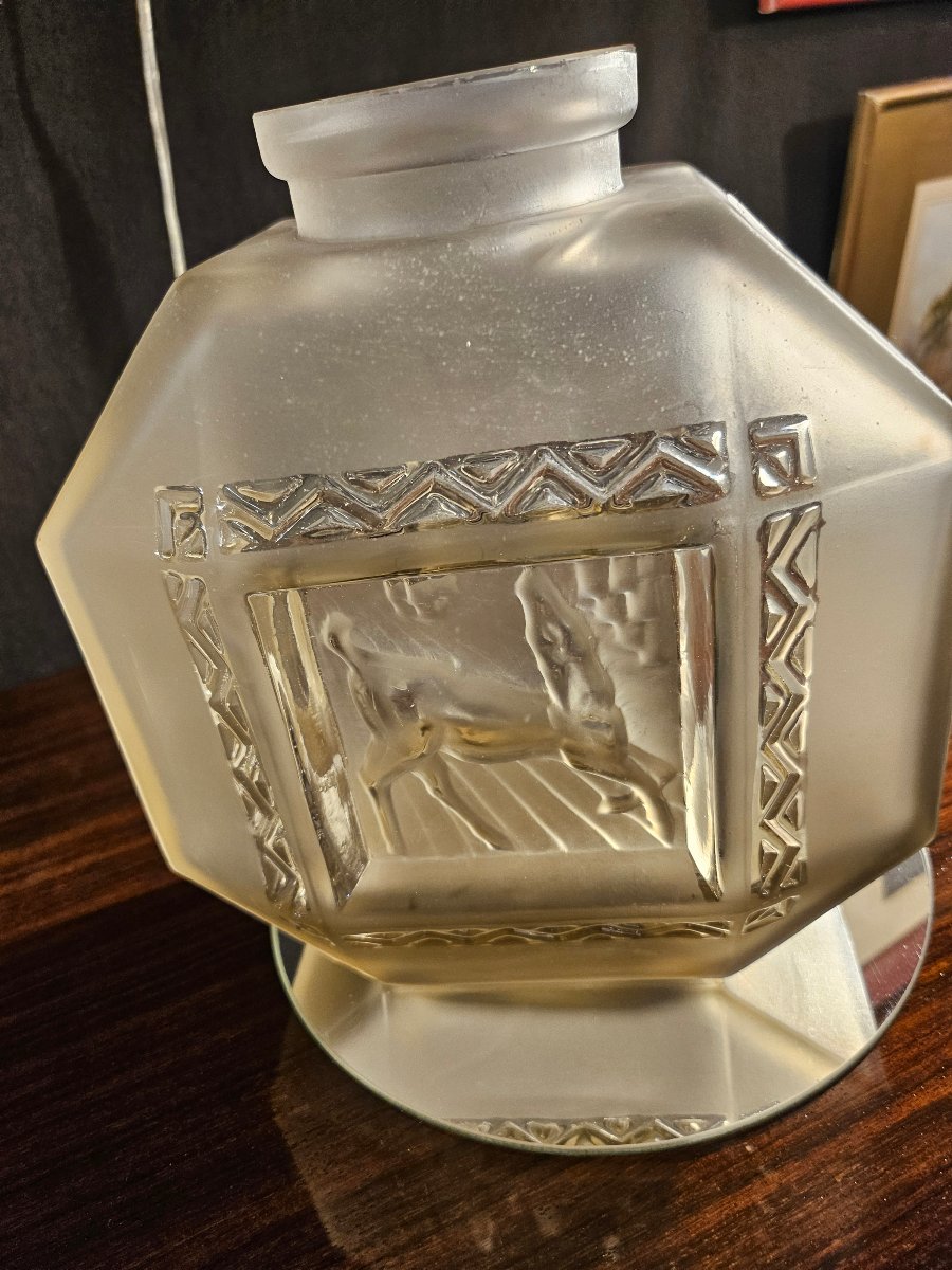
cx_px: 476
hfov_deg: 56.8
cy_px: 635
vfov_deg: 71.6
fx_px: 880
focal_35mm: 24
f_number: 1.8
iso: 250
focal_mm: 5
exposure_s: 1/100
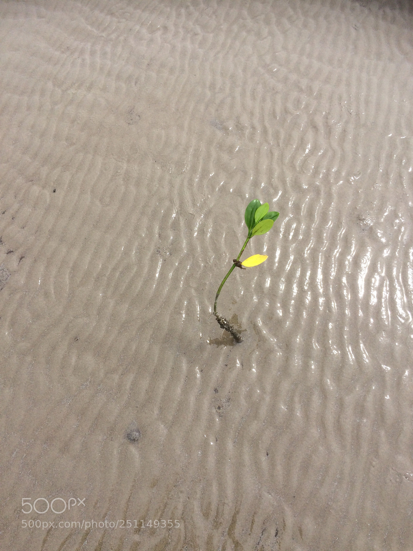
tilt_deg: -66.1
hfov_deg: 48.2
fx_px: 461
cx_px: 206
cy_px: 276
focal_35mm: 29
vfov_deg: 61.7
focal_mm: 4.15
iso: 32
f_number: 2.2
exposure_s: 1/1580
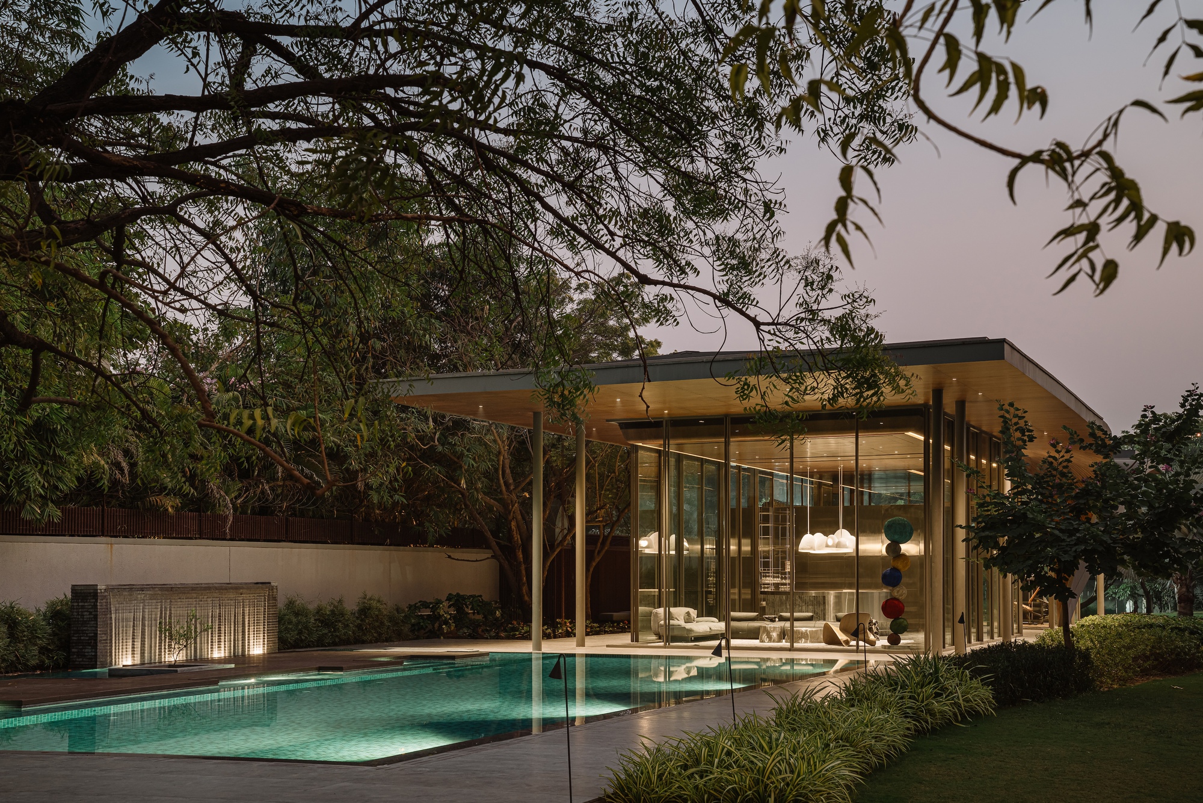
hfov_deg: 44.5
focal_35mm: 44
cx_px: 602
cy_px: 402
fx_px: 1470
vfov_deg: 30.5
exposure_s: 2.5
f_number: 10
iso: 100
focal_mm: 44
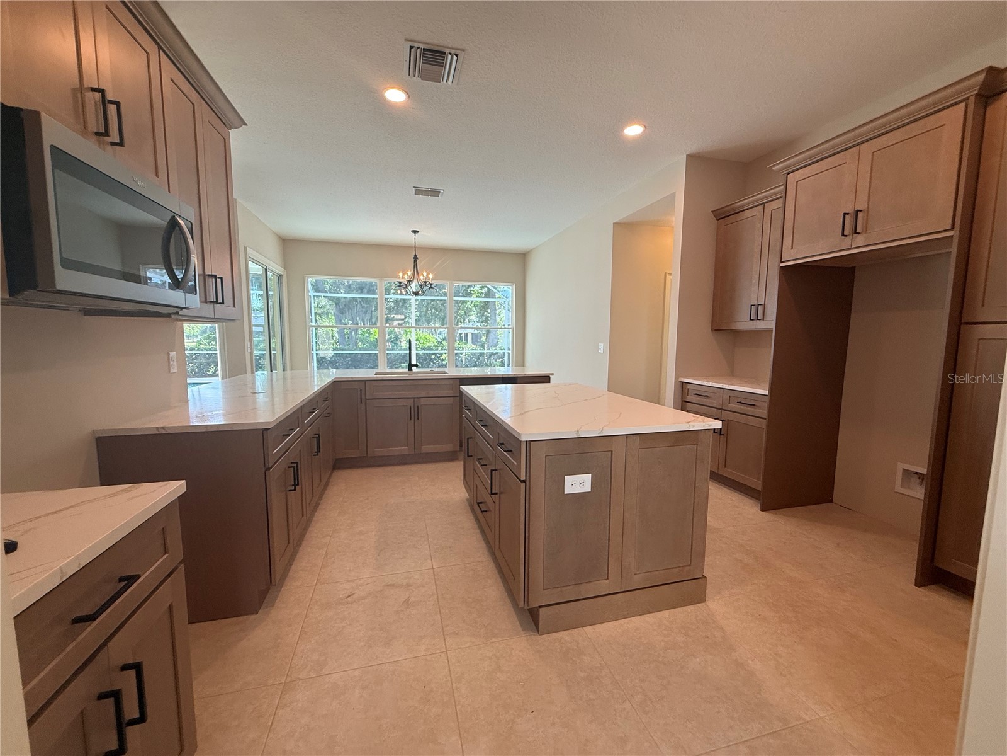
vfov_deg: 85.7
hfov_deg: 102.1
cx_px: 504
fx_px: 407
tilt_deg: -4.0
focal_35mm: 14
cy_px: 378
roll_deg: -0.5
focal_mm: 2.22
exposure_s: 1/120
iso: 100
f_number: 2.2
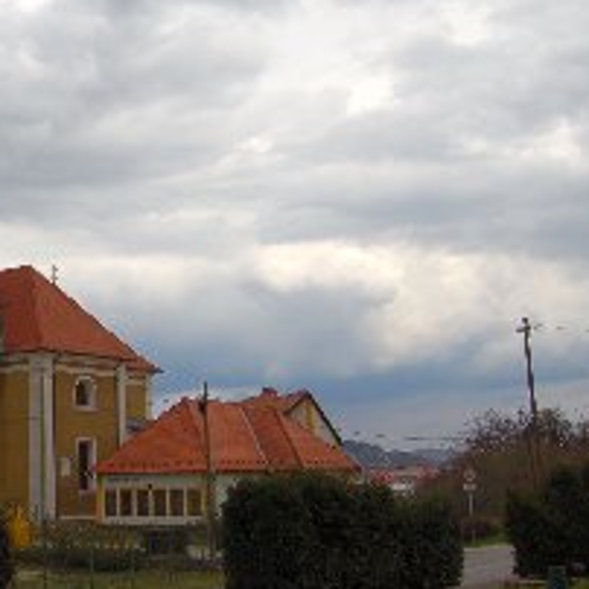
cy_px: 235
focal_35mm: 62
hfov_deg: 26.4
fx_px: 1194
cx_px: 19
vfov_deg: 27.7
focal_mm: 22
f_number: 9
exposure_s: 1/320
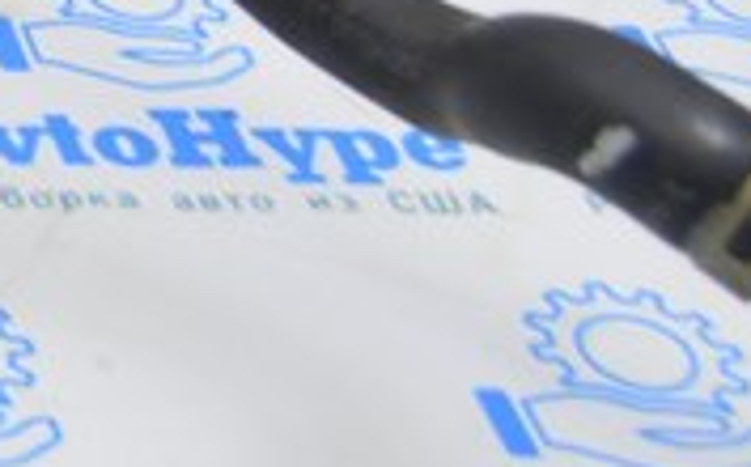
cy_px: -588
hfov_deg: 10.1
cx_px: -1158
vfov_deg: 7.0
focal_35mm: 177
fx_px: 3617
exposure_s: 1/20
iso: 400
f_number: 5.6
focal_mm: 20
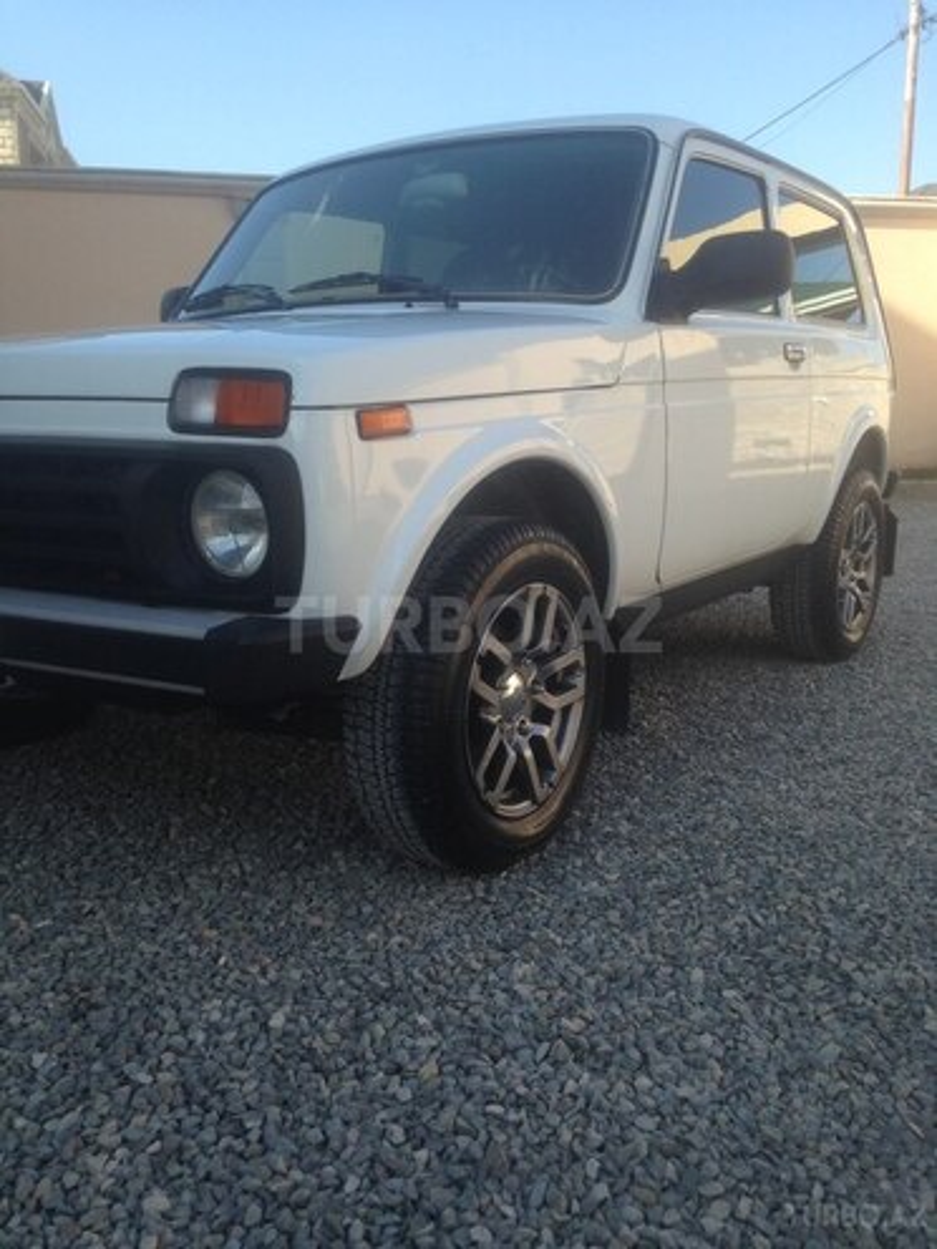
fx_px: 1191
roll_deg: -1.0
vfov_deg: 55.4
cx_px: 468
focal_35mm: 33
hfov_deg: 42.9
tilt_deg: -10.2
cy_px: 624
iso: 50
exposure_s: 1/653
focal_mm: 4.12
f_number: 2.4
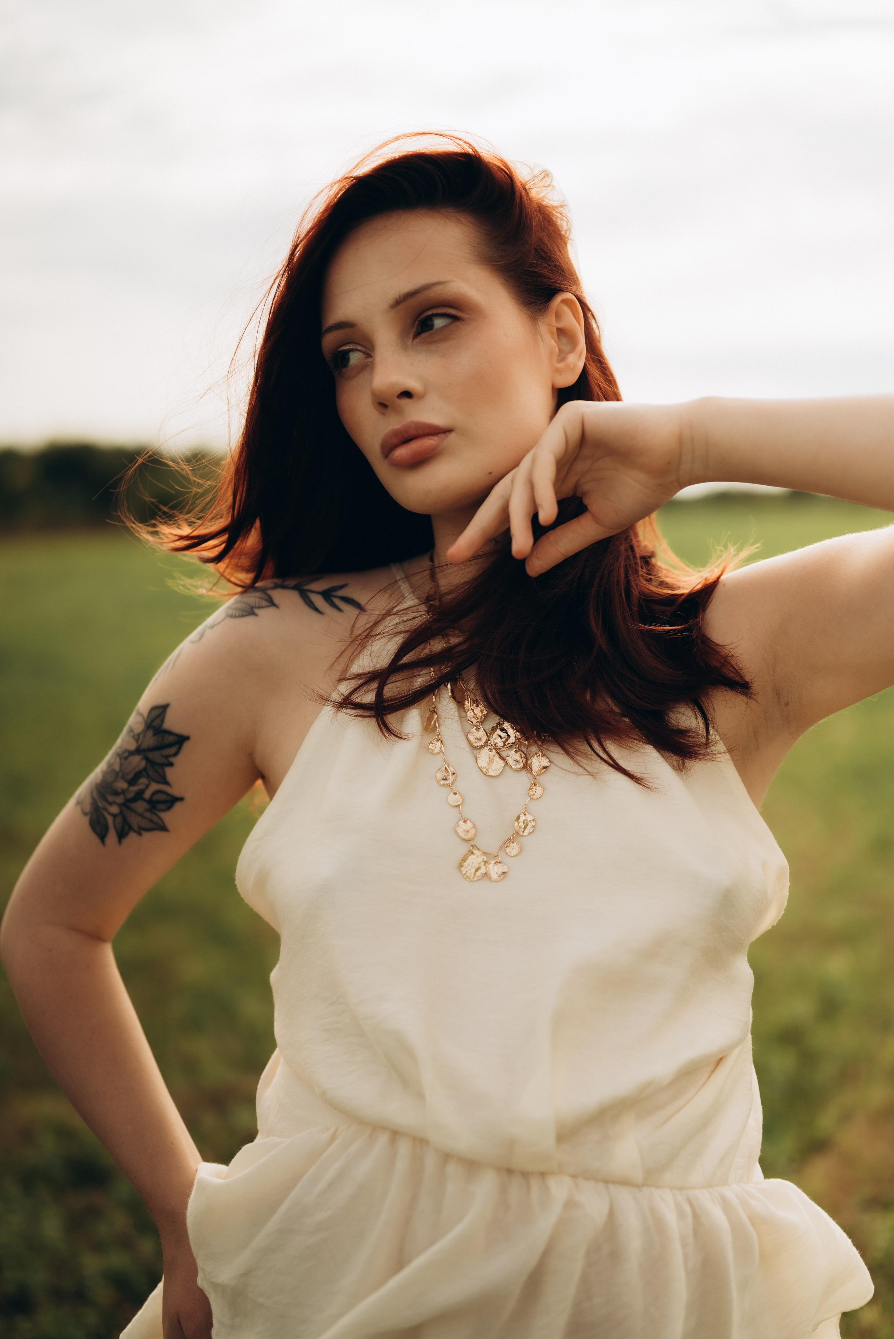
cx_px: 447
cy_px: 670
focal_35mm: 50
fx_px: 1861
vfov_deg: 39.6
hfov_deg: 27.0
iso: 100
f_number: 1.8
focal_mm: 50
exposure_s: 1/5000
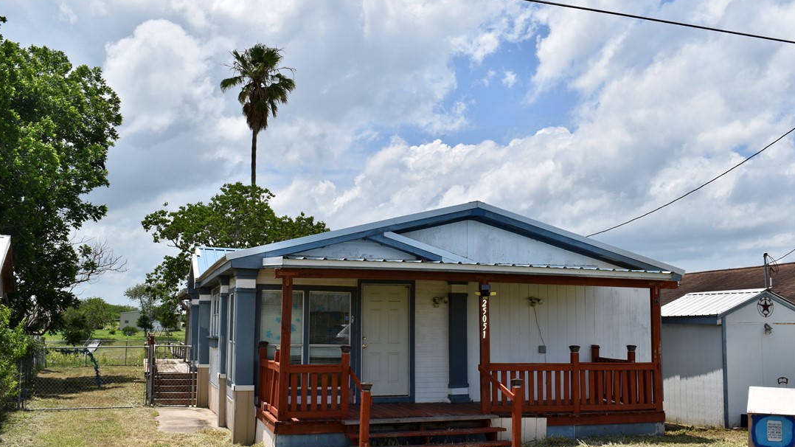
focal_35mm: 38
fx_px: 801
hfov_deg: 52.8
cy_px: 227
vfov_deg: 31.2
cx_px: 397
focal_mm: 24
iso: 100
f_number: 13
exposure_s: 1/200
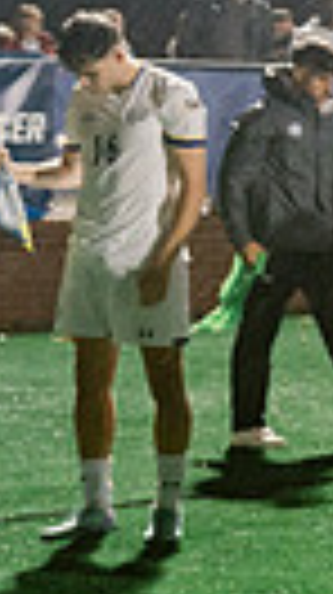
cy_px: 164
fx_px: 2534
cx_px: 1282
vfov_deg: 13.3
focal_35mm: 161
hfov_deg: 6.3
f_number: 4
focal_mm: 35
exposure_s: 1/80
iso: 2500
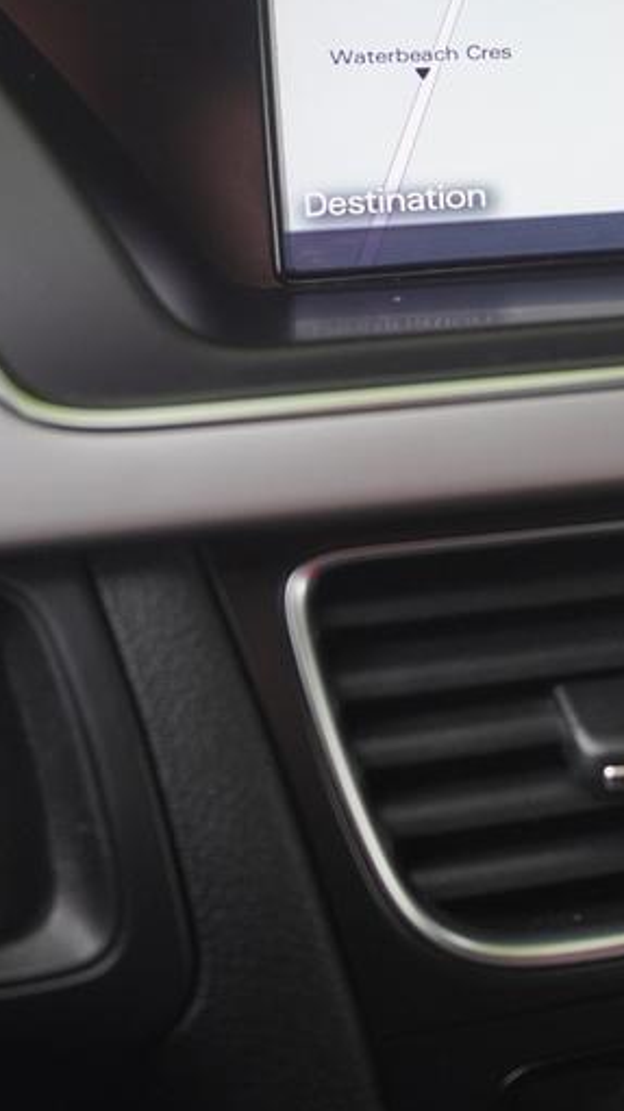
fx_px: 1855
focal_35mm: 63
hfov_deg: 18.1
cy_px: 254
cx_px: 748
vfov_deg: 32.6
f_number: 4
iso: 500
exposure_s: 1/60
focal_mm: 16
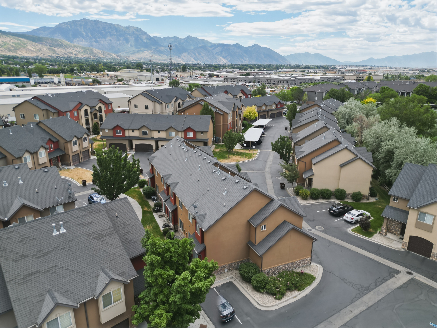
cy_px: 164
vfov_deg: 56.8
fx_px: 303
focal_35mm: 24
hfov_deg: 71.6
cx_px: 218
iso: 200
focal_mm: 6.7
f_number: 1.7
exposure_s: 1/2500
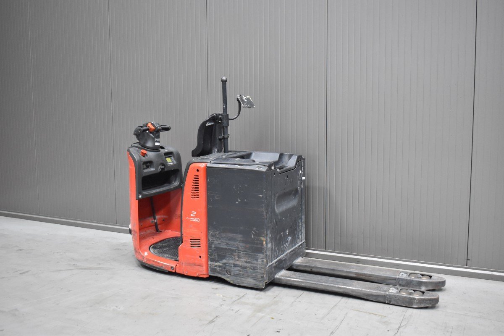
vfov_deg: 35.5
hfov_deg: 51.3
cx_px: 252
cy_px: 168
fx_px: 525
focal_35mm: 38
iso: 1600
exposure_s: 1/50
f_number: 4
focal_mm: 25
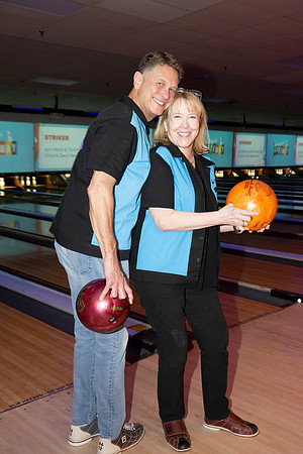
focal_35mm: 39
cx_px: 152
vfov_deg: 49.6
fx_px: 492
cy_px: 227
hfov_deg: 34.2
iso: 1600
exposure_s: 1/60
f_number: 5.6
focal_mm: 39
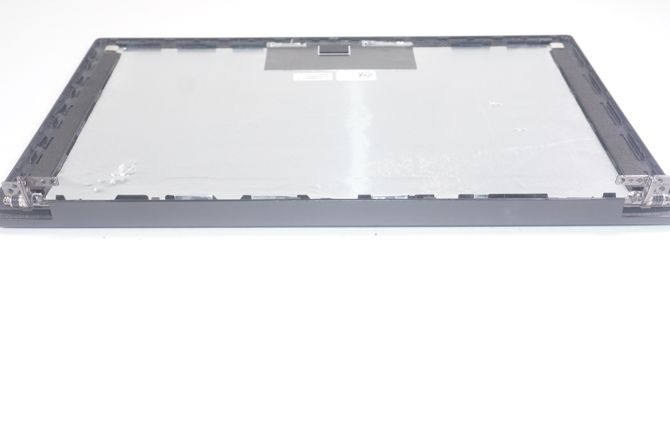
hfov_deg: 47.9
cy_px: 212
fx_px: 754
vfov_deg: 32.9
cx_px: 332
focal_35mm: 41
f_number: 6.3
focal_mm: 25
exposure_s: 1/160
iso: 640
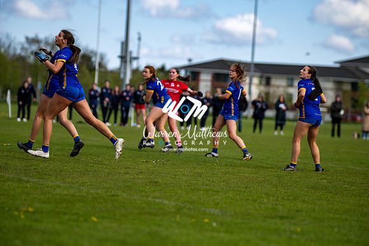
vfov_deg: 7.6
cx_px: 184
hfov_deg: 11.4
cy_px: 123
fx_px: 1845
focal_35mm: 180
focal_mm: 180
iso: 220
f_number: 2.8
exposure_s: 1/6400
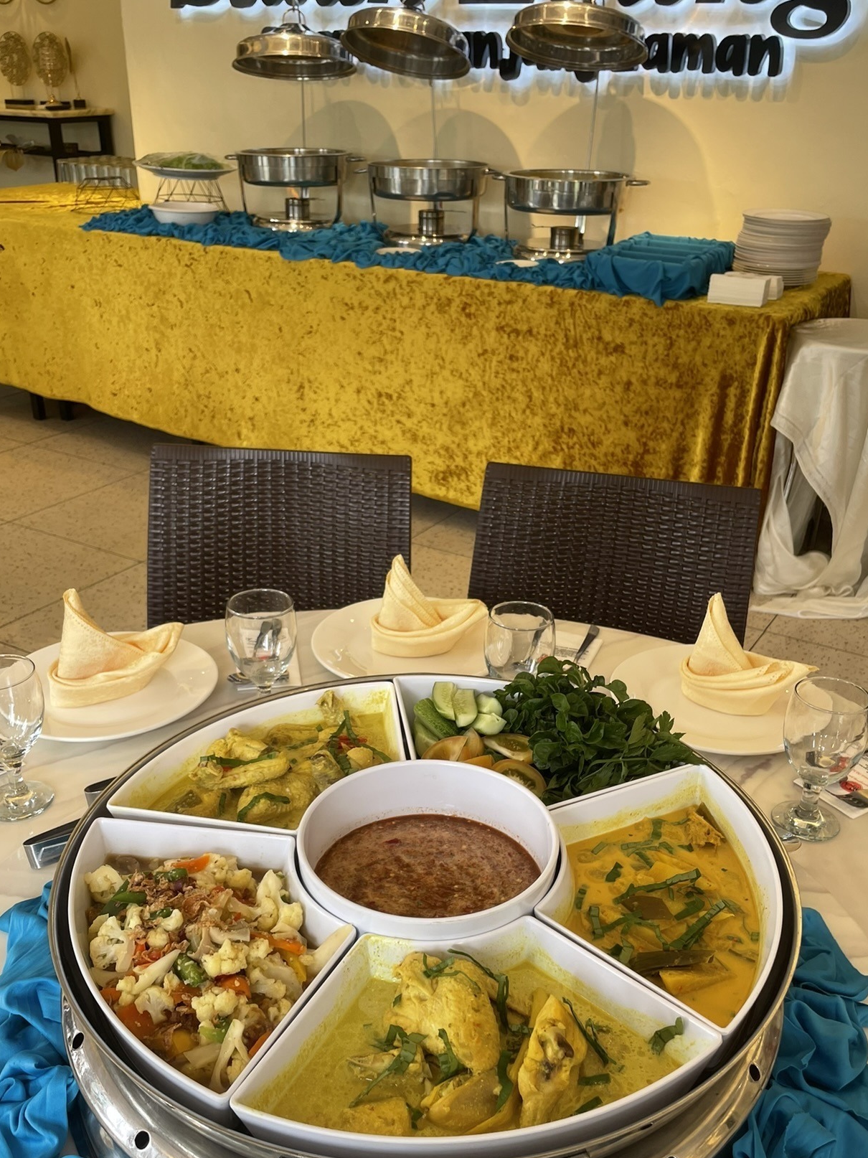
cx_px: 441
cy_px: 654
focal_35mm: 33
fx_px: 1104
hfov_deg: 42.9
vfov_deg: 55.2
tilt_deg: -28.0
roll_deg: -0.8
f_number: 1.6
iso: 40
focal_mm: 4.2
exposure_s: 1/121
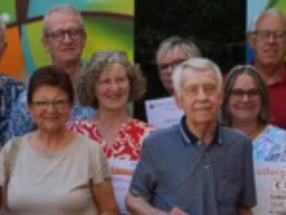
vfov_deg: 8.9
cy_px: 234
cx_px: 50
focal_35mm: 165
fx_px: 1364
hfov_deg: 11.9
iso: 200
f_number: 4.5
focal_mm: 12
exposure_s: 1/320
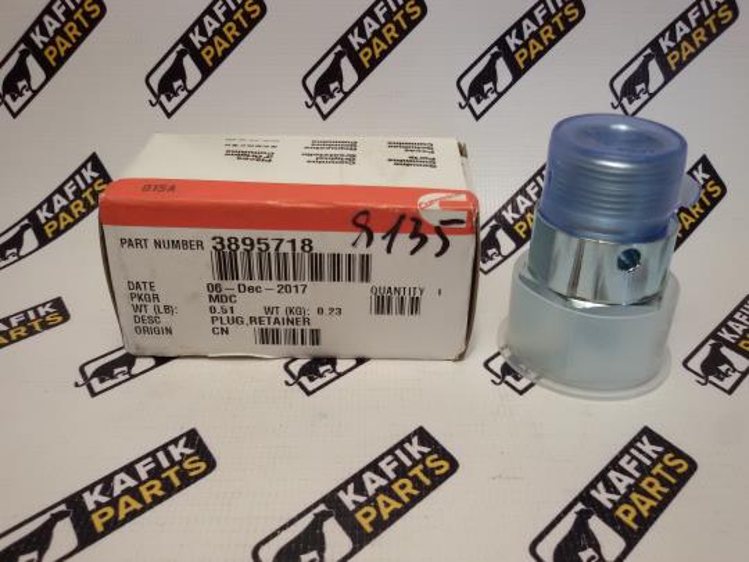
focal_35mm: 31
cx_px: 374
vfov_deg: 45.4
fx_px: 671
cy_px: 281
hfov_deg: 58.4
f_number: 2.4
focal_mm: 2.93
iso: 50
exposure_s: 1/50
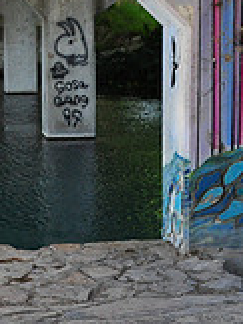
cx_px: -76
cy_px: 71
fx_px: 1059
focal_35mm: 113
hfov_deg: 12.7
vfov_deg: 17.3
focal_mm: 22
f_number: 8
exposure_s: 1/250
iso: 800
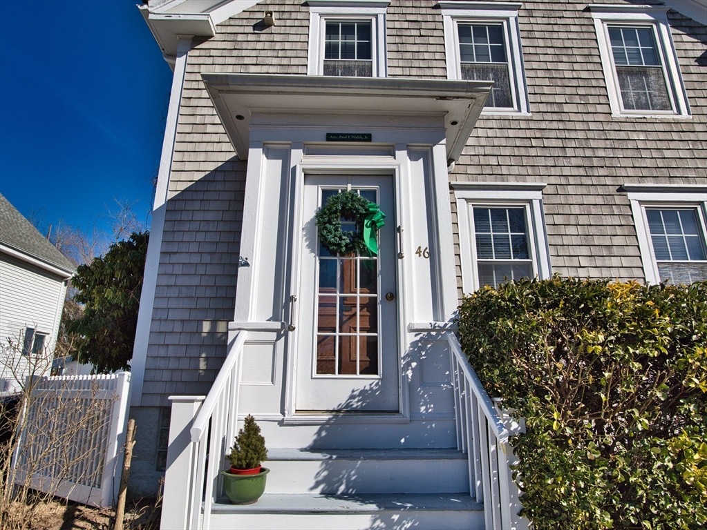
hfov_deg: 81.7
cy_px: 265
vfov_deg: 66.0
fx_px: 409
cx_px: 354
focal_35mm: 20
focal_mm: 10
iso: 100
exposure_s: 1/1000
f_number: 5.6
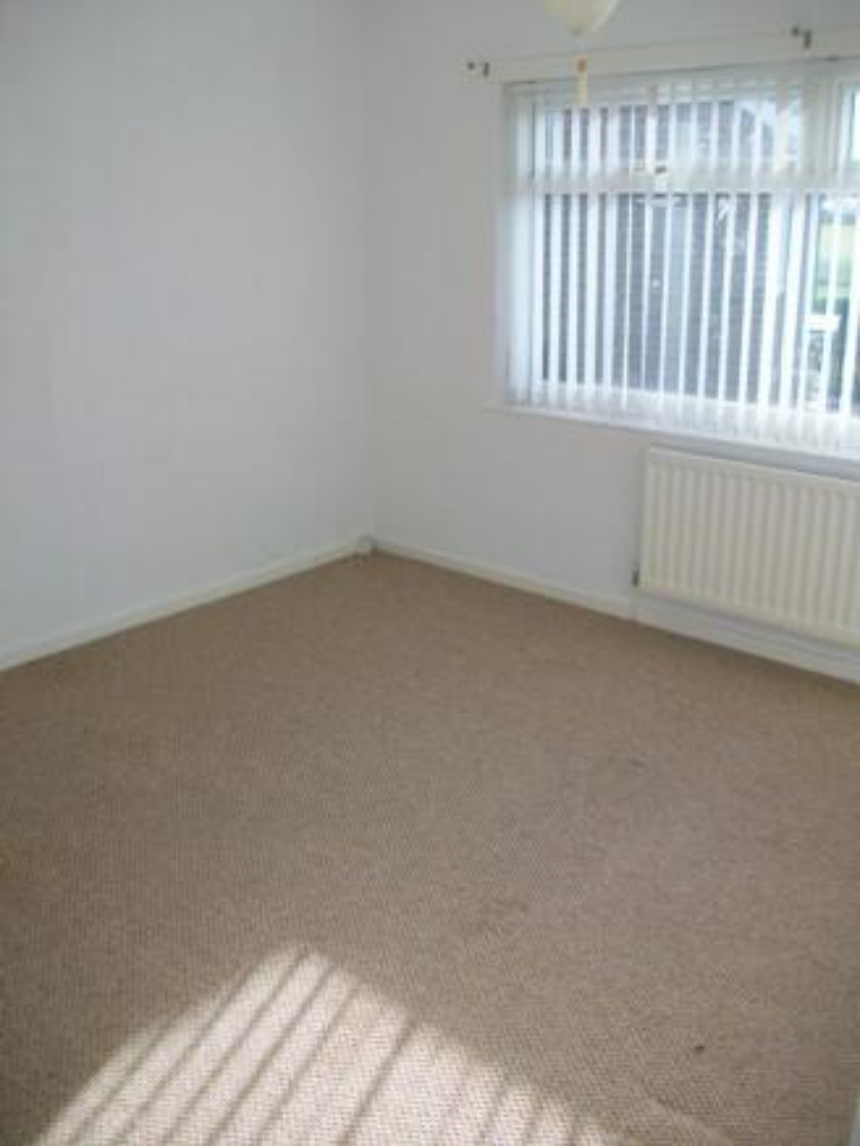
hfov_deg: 44.2
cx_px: 430
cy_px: 573
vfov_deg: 56.8
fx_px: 1059
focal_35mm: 32
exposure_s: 1/200
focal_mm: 5.7
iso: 64
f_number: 2.8
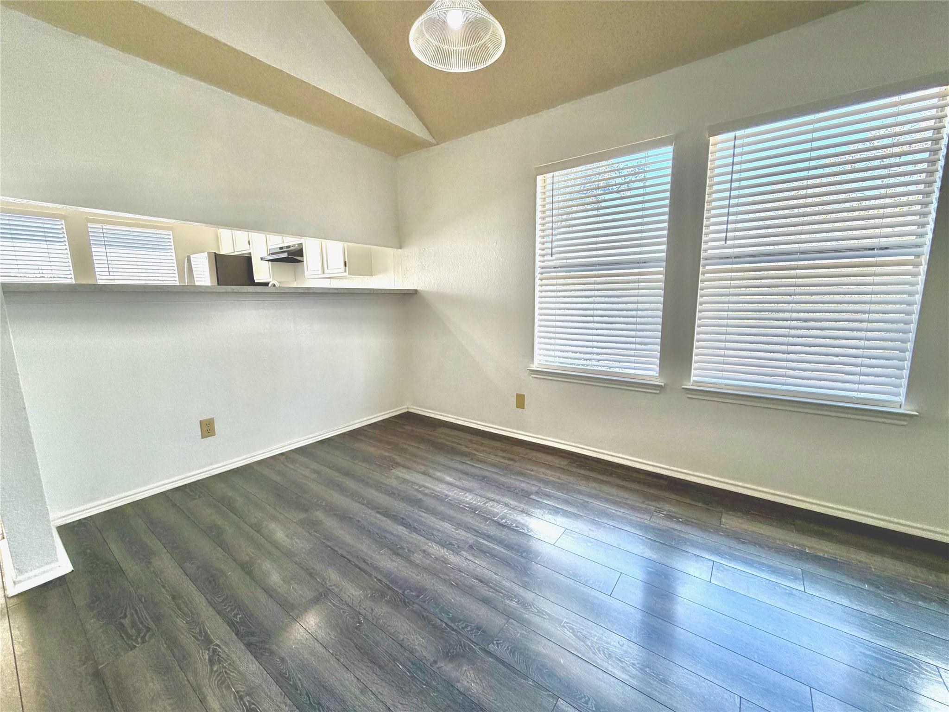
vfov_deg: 85.7
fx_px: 384
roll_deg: +0.5
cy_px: 356
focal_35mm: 14
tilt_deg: -9.5
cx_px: 474
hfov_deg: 102.1
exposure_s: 1/120
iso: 80
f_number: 2.2
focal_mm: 2.22
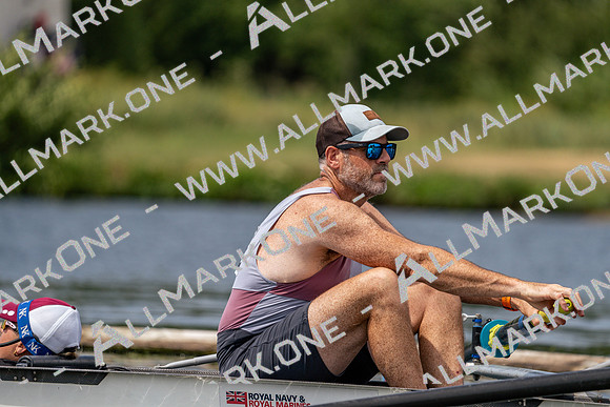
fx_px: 7593
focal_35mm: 448
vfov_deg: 3.1
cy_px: 204
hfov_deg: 4.6
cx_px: 305
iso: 250
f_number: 6.3
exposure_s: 1/1600
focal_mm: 448
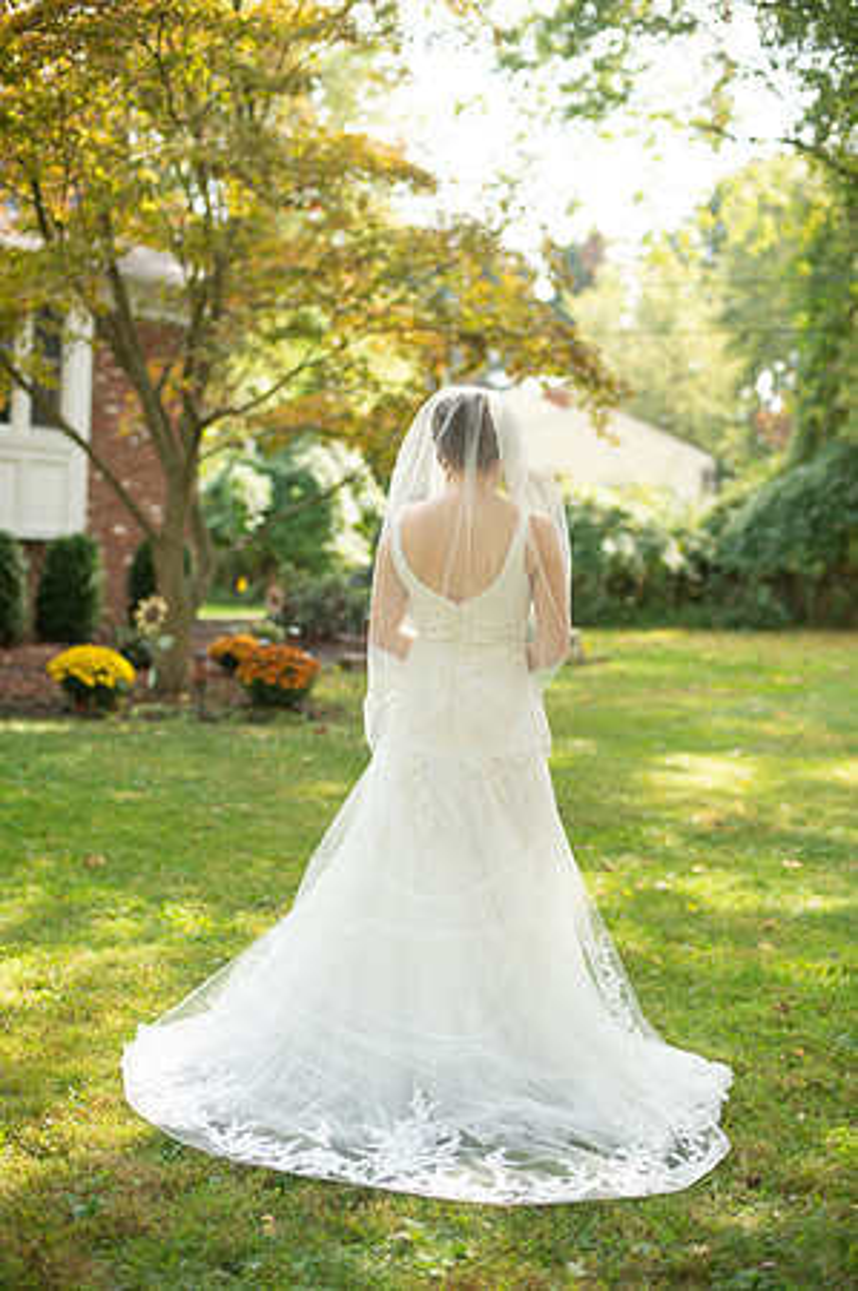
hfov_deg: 26.9
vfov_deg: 39.6
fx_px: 1792
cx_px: 429
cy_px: 646
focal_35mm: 50
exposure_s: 1/1600
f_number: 2.5
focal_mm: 50
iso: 320
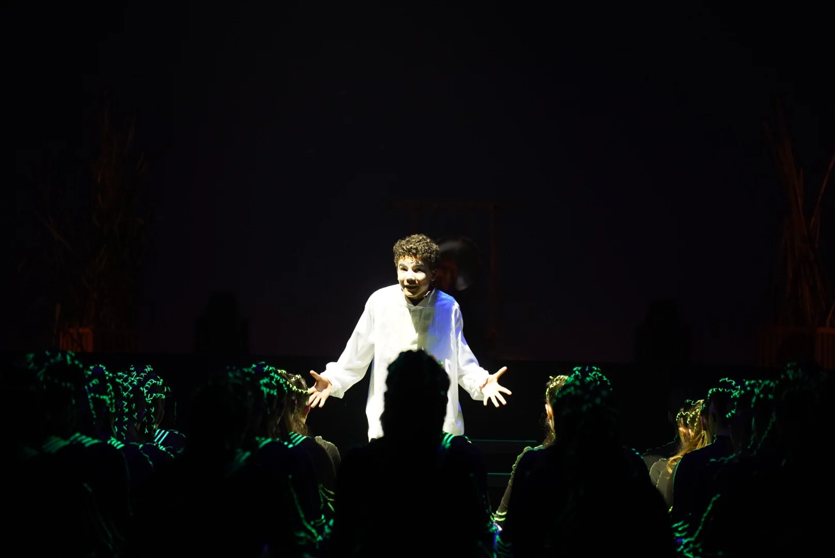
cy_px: 279
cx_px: 418
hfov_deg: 16.2
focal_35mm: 126
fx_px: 2924
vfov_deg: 10.9
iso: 4000
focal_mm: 126
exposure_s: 1/200
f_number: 2.8
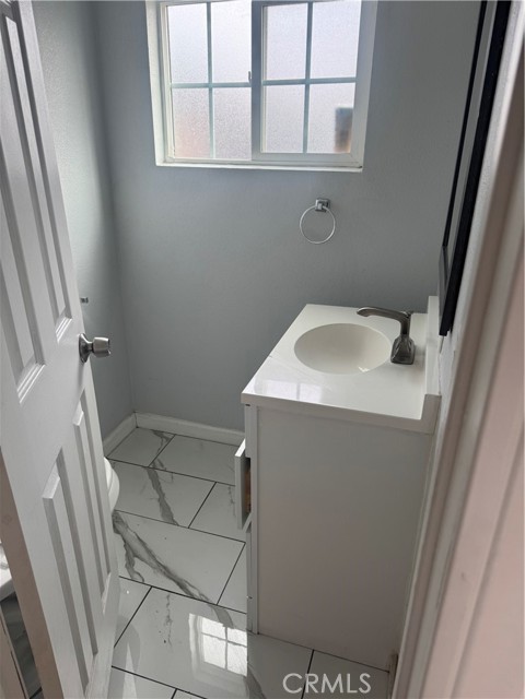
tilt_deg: -23.4
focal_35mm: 24
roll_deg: +0.0
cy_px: 350
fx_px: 485
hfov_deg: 56.8
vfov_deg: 71.6
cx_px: 262
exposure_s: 1/235
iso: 80
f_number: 1.78
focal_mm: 6.76
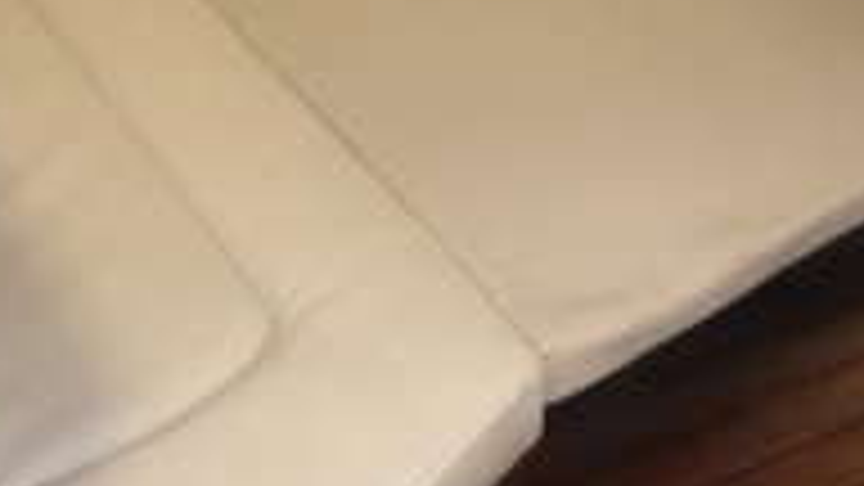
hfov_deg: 28.2
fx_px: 1718
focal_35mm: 75
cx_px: 454
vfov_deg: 15.8
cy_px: -7
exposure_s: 1/60
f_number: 3.3
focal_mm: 4.3
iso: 800
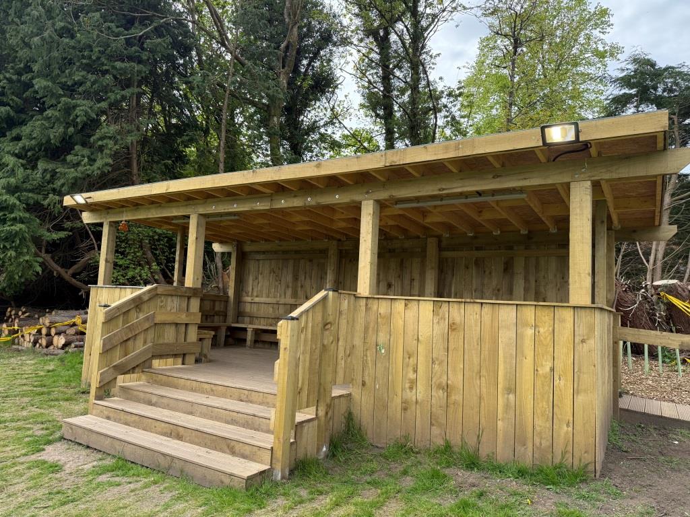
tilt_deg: +5.7
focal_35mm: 24
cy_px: 258
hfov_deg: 71.6
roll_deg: -3.1
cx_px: 345
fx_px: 478
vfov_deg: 56.8
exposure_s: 1/1812
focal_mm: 6.76
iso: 100
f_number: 1.78
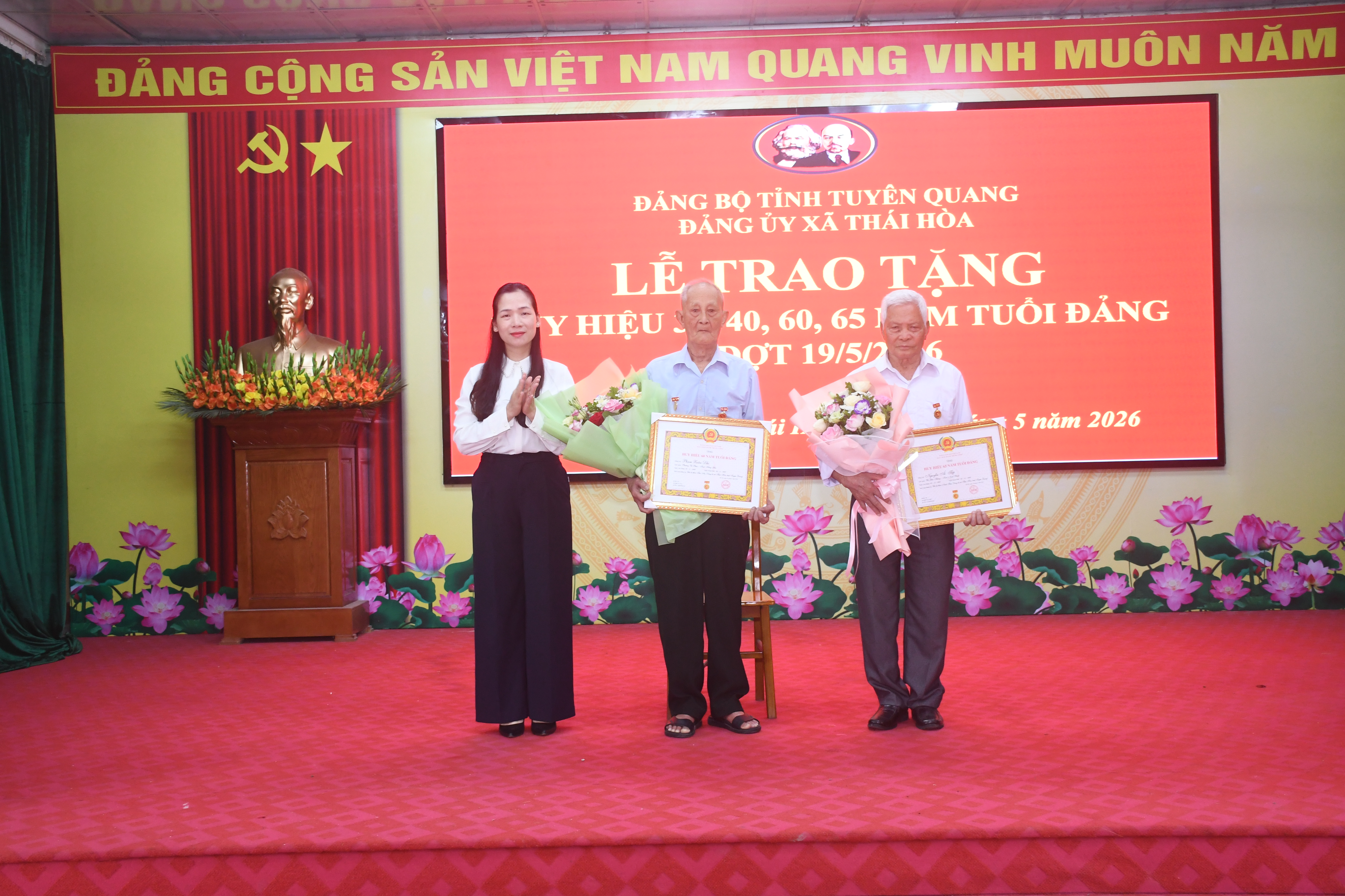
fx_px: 1345
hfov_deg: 53.1
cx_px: 672
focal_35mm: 36
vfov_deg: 36.9
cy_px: 448
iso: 1250
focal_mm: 24
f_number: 4.5
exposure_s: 1/100
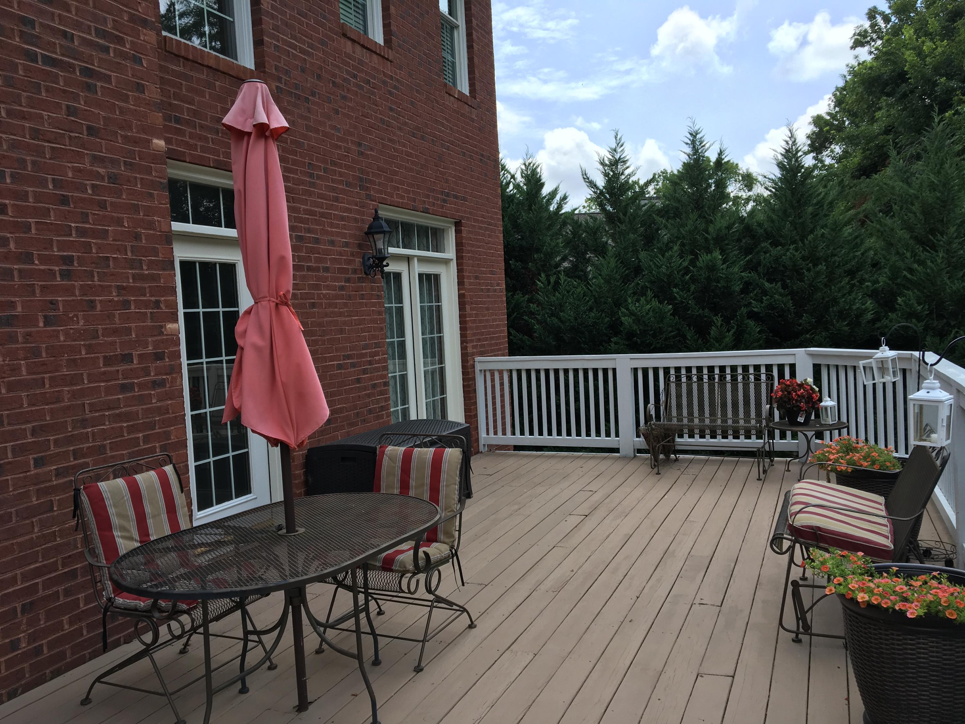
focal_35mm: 29
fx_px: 808
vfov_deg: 48.2
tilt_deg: -3.0
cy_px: 362
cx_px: 482
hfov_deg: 61.7
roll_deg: +2.9
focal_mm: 4.15
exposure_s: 1/884
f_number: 2.2
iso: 25
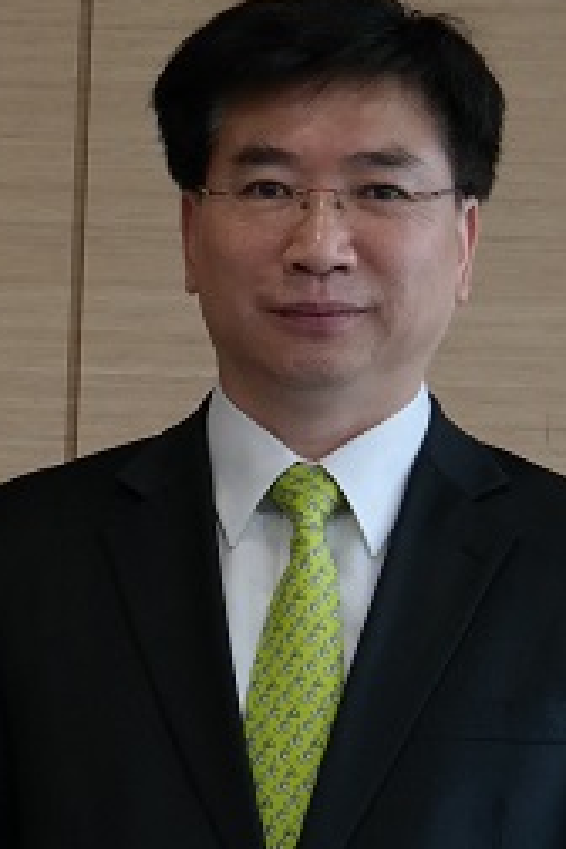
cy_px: 879
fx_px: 5164
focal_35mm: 219
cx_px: -209
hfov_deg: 6.2
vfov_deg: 9.3
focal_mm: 30
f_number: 4.5
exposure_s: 1/50
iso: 400
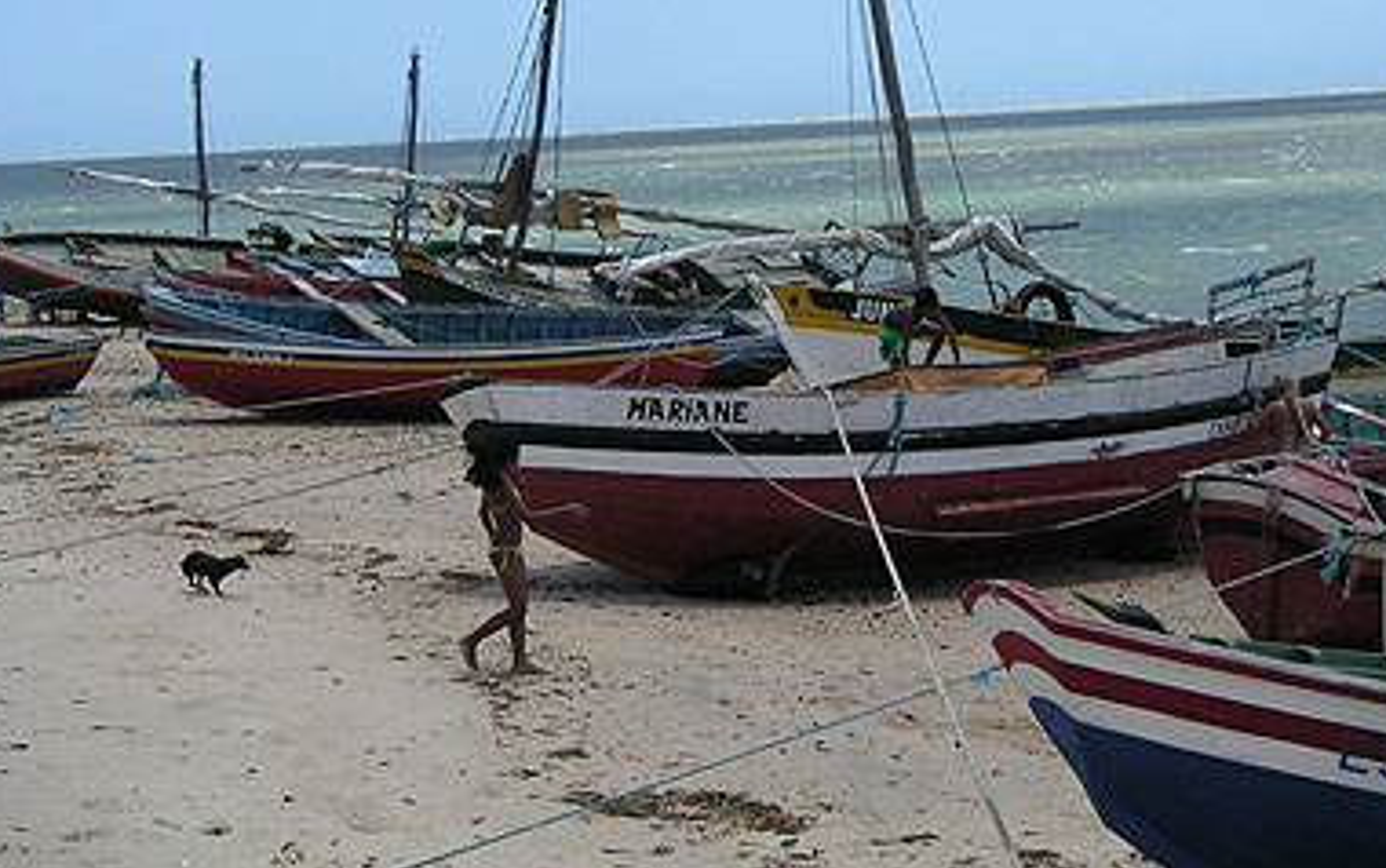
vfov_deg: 18.8
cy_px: 263
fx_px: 2608
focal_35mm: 69
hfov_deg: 29.8
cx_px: 682
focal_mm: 8.5
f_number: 6.7
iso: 50
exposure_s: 1/180
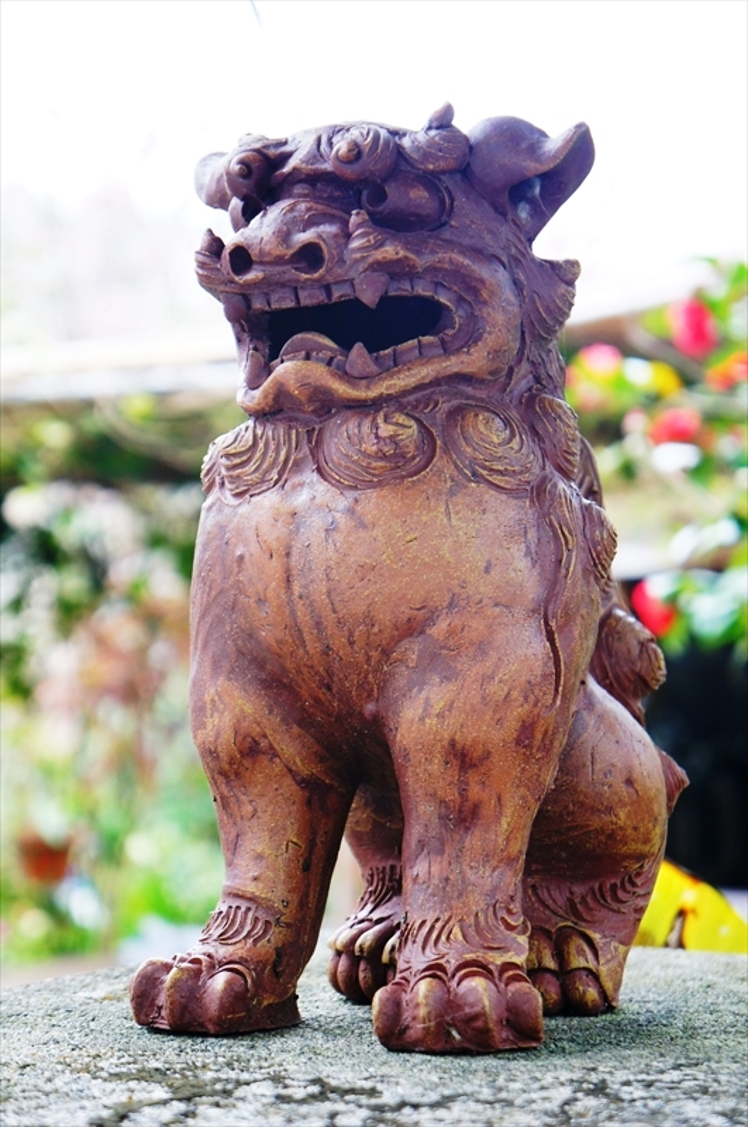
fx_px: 2579
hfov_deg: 16.5
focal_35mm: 82
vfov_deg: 24.7
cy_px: 564
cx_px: 374
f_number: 5.6
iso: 640
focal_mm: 55
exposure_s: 1/160
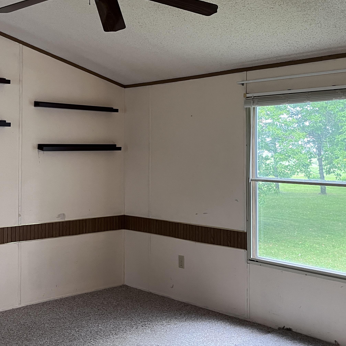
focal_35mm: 46
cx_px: 168
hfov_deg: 36.8
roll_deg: -0.4
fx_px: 520
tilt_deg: +1.5
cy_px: 144
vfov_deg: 36.7
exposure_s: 1/60
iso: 160
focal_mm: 5.1
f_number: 1.6
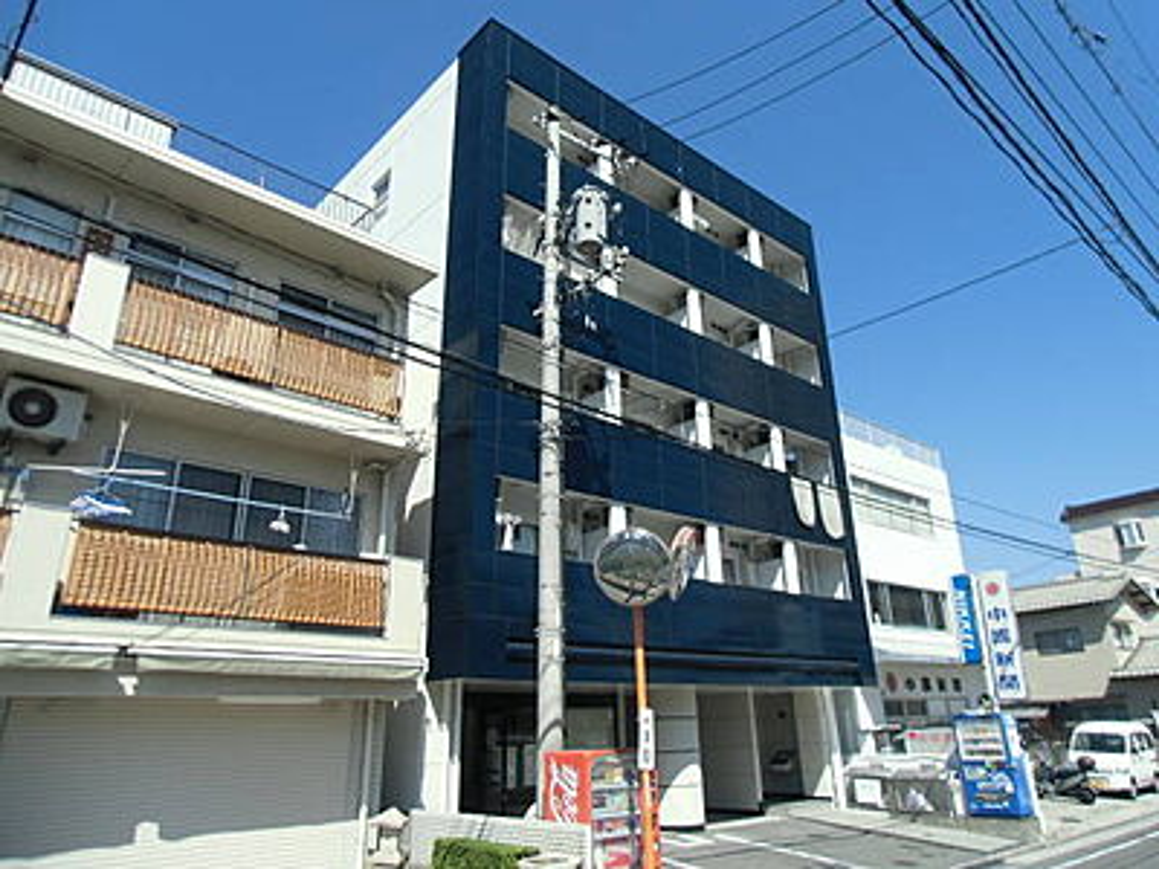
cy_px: 434
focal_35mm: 24
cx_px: 580
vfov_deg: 56.8
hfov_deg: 71.6
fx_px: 804
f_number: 3
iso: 64
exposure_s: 1/640
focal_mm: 4.24
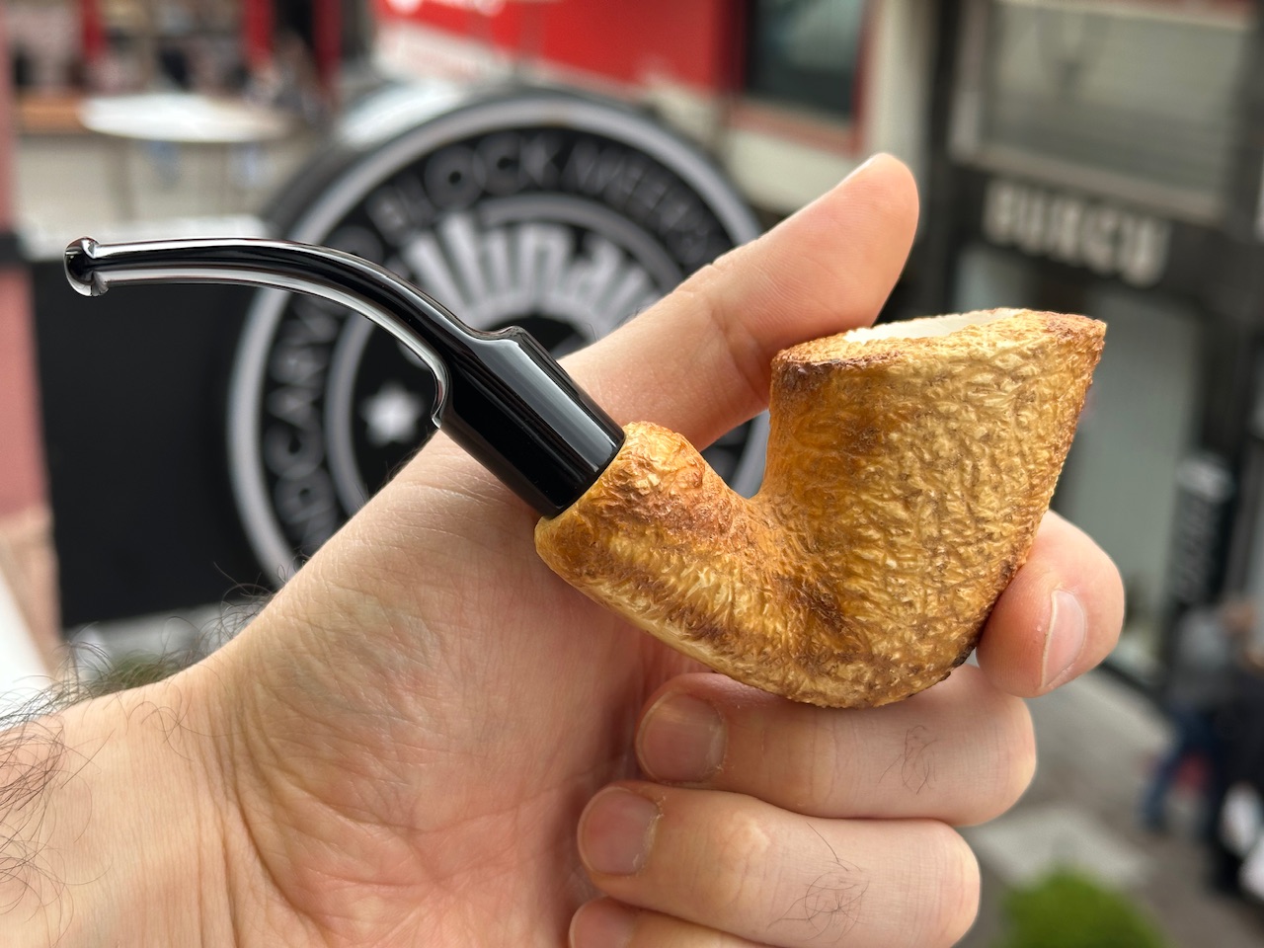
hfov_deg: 39.7
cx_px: 632
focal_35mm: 48
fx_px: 1753
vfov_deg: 30.3
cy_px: 474
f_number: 1.78
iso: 64
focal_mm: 6.86
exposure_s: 1/169
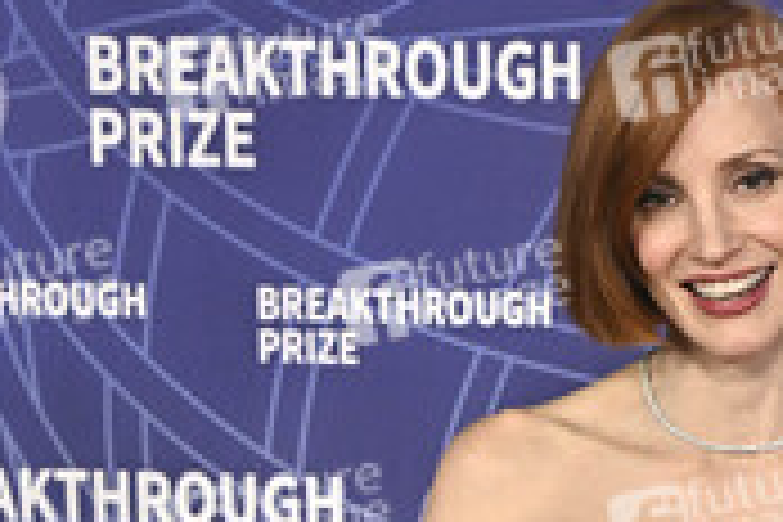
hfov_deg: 14.9
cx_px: 785
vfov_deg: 10.0
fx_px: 2936
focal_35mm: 135
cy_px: 630
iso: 2000
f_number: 4
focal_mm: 52
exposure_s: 1/320
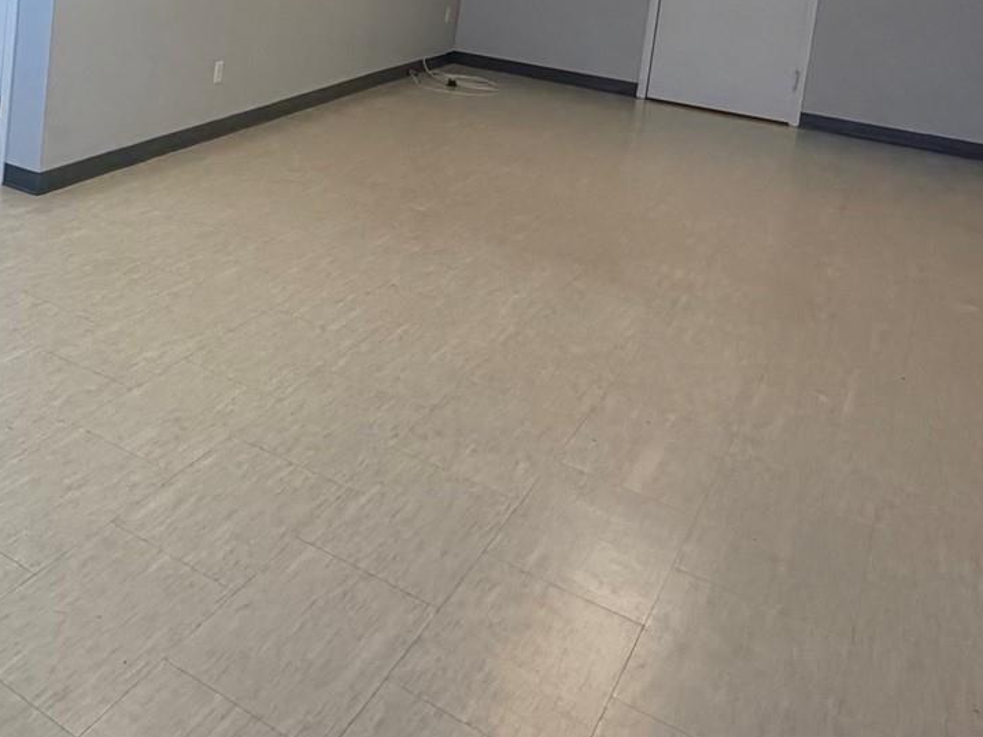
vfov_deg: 32.0
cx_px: -192
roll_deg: -3.3
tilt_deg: -5.8
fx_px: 1136
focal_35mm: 40
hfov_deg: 36.4
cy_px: -64
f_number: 2.2
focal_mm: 2.22
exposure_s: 1/146
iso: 40
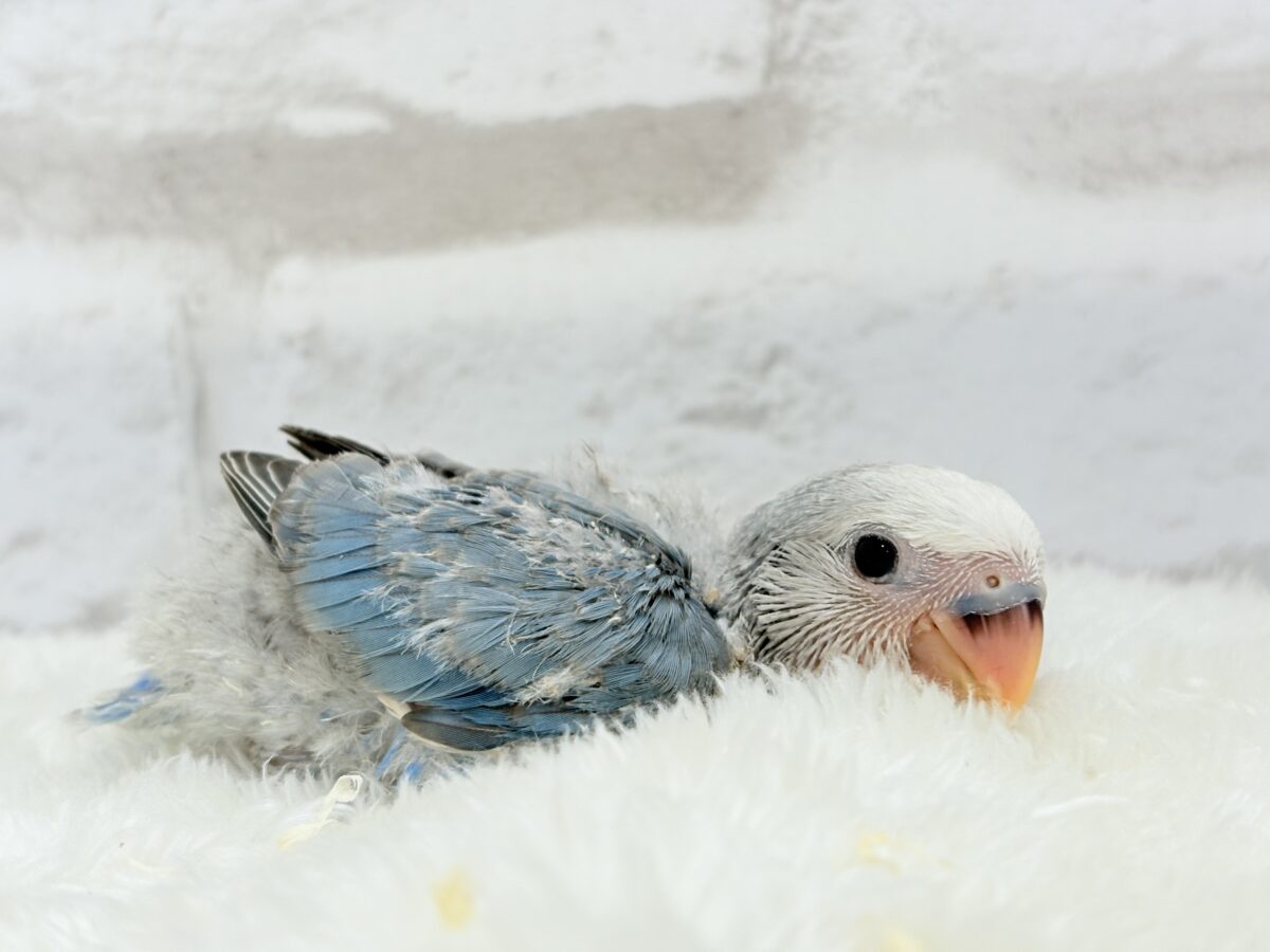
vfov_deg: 28.0
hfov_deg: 36.8
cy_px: 476
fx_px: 1908
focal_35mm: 52
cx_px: 635
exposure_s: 1/50
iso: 32
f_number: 1.6
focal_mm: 5.96
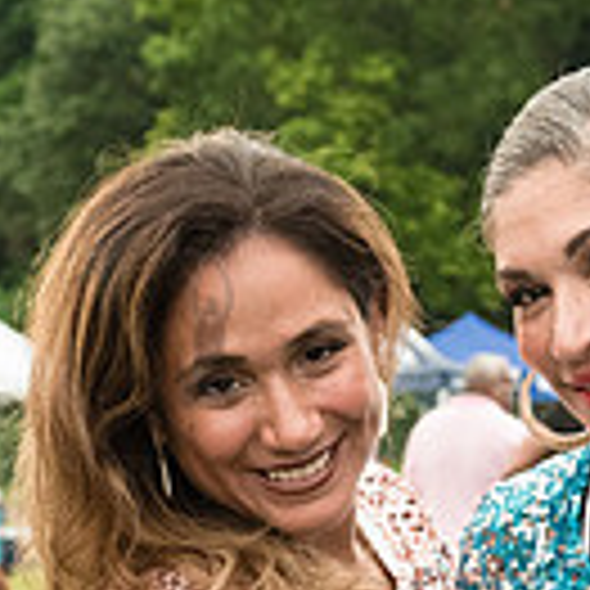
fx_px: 3066
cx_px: 286
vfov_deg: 10.8
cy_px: 739
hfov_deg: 11.0
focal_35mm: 159
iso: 3200
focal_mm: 40
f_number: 5
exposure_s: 1/200
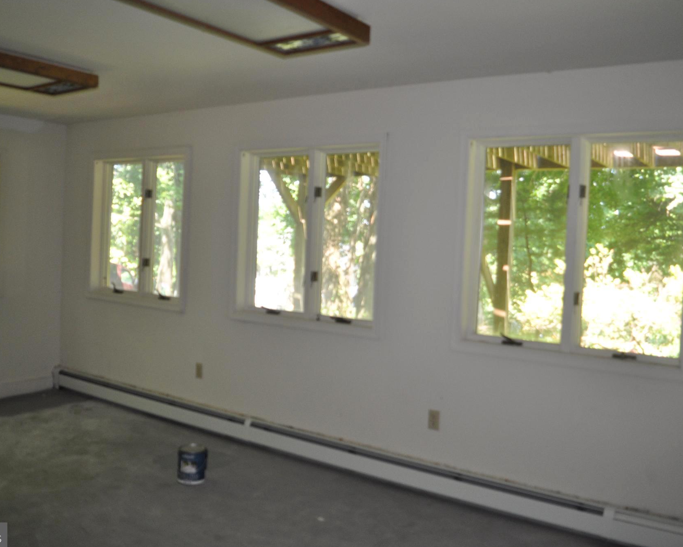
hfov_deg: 57.2
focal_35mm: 31
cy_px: 274
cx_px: 335
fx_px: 627
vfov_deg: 47.1
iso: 640
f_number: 3.5
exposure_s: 1/125
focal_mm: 18
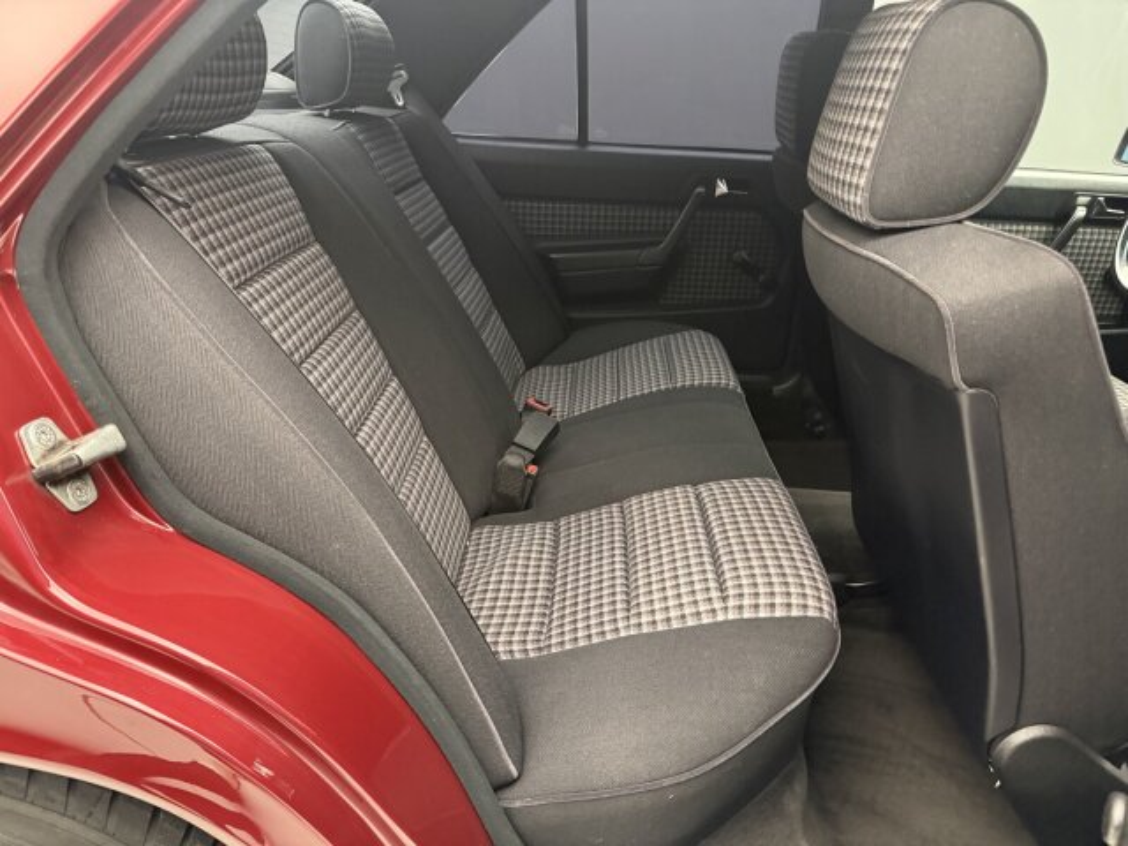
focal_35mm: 24
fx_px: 782
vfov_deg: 56.8
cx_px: 564
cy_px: 423
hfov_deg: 71.6
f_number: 1.78
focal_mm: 6.76
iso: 800
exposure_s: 1/33
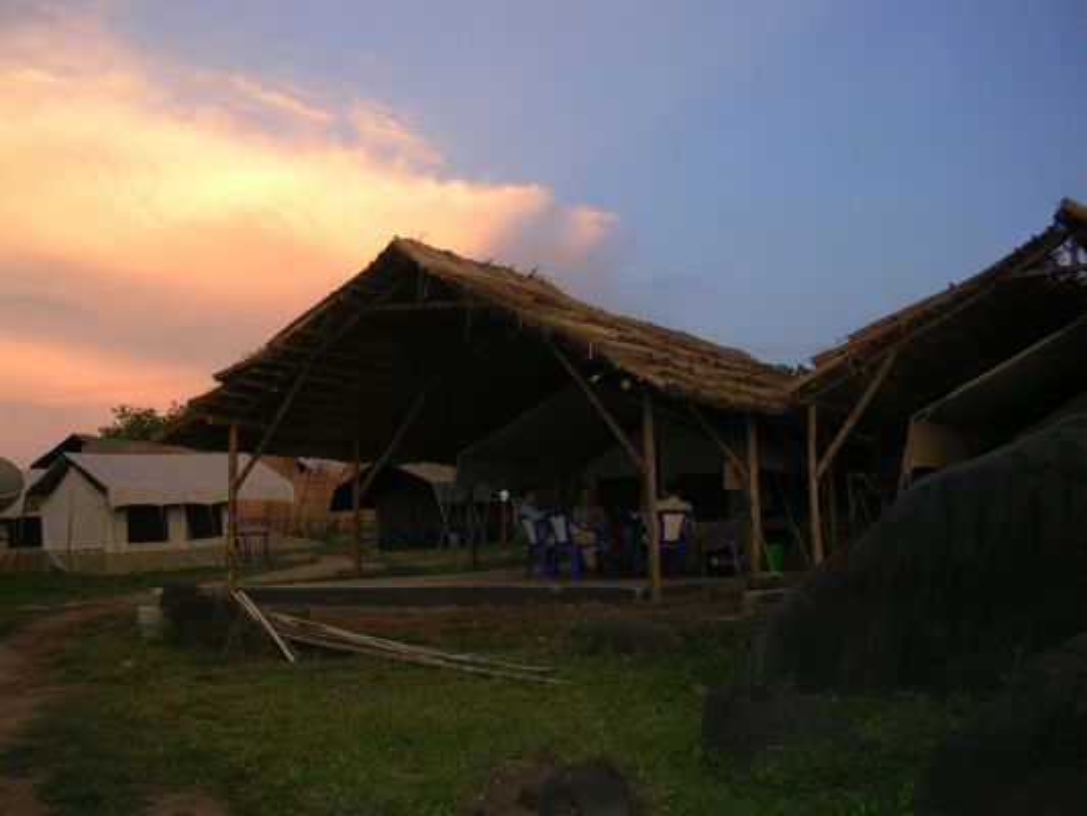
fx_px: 1194
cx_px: 544
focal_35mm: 38
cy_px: 408
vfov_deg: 37.7
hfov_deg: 49.0
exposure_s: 1/60.1
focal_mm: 5.8
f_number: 2.8
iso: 71
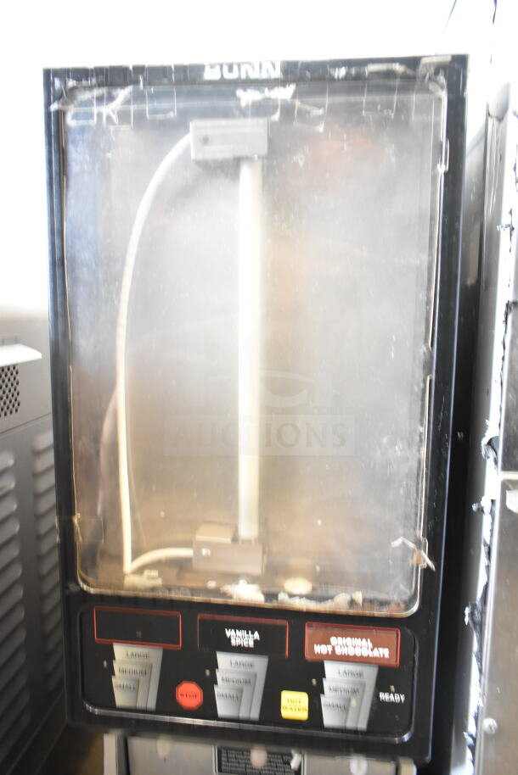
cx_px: 259
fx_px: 582
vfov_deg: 67.4
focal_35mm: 27
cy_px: 388
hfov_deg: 48.0
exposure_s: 1/30
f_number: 3.5
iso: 2500
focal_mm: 18
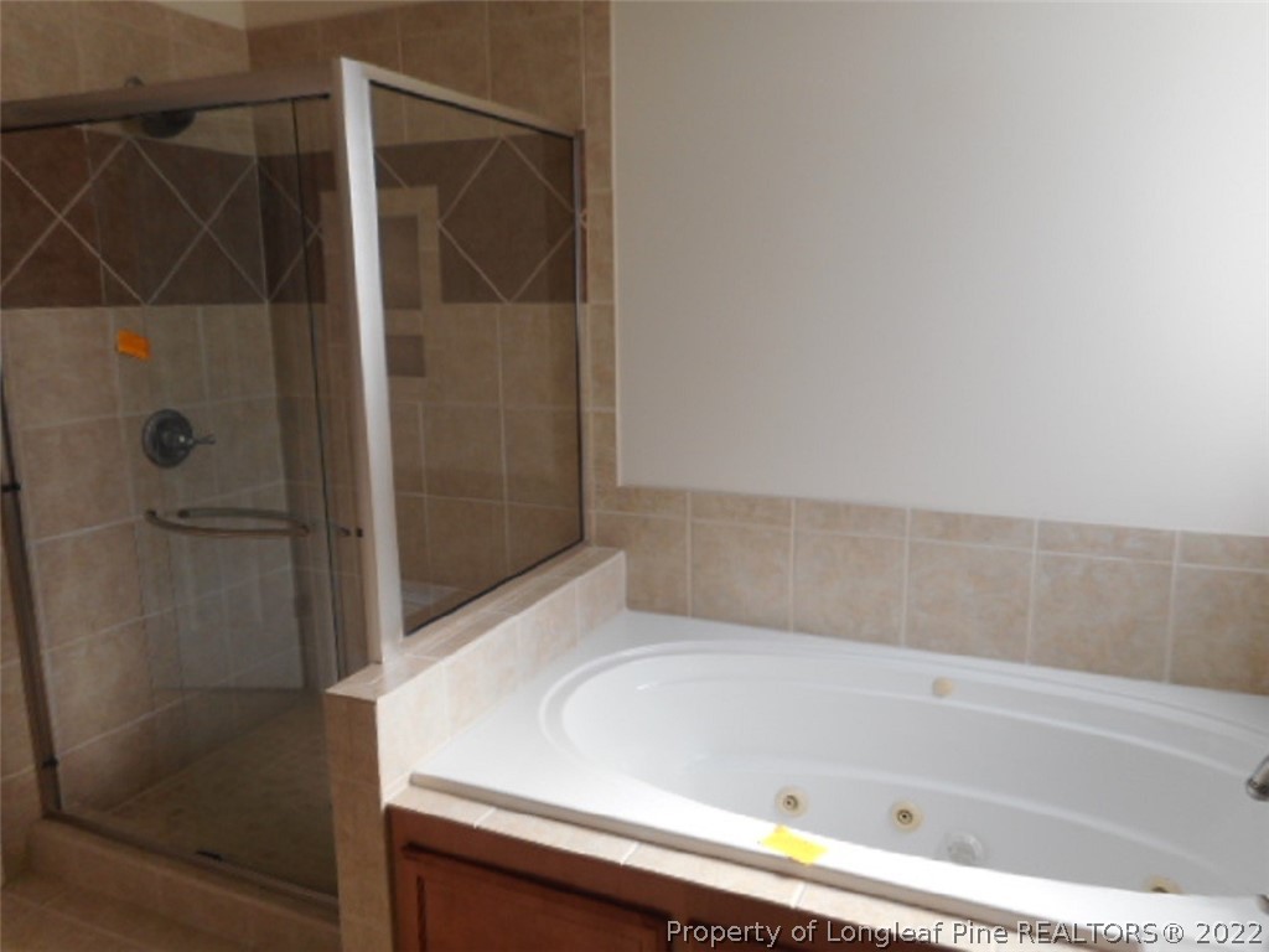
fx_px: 916
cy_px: 476
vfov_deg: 54.9
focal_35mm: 25
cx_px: 634
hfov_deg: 69.4
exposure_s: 1/50
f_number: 3.7
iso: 80
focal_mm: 4.5
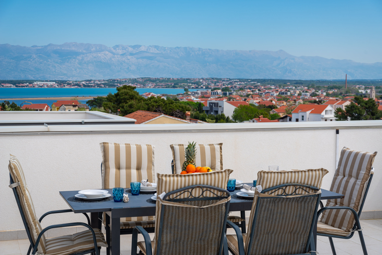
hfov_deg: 31.9
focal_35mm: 63
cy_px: 128
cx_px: 191
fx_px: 669
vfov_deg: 21.6
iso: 100
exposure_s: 1/250
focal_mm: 63
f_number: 8
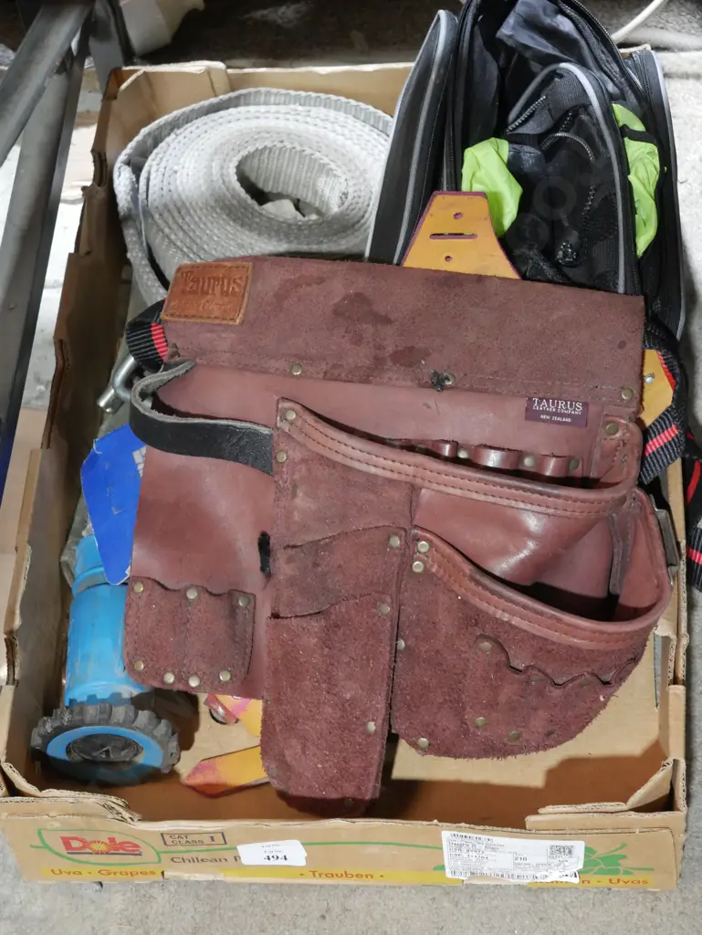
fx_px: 1891
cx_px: 351
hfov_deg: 21.0
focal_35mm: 70
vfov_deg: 27.8
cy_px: 468
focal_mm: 35
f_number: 5.5
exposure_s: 1/80
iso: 3200
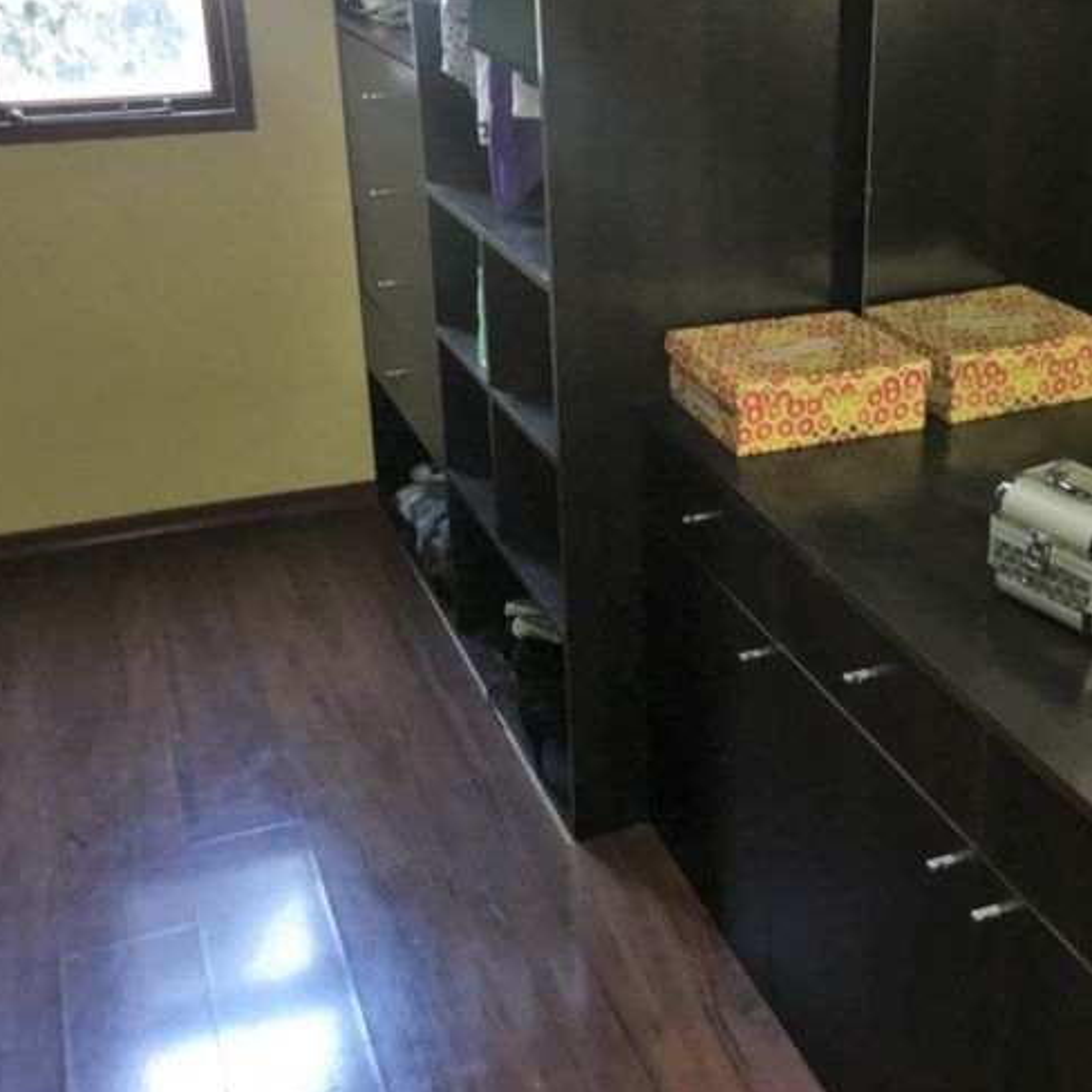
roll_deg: -0.2
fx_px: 1499
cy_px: 448
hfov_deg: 39.7
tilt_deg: -22.4
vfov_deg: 39.9
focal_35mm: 42
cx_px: 700
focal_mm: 4.15
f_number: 2.2
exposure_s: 1/17
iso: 125
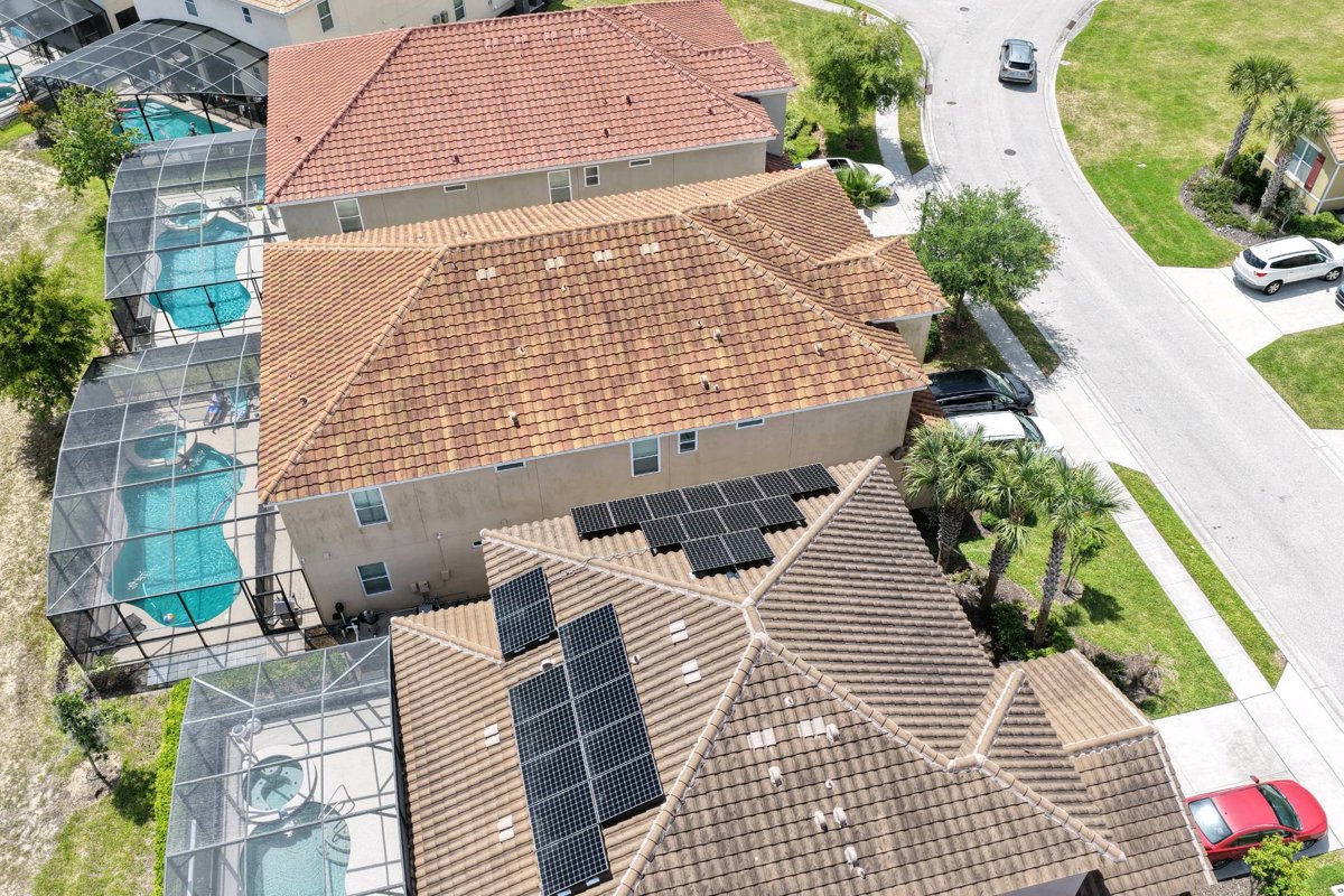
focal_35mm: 28
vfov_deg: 46.4
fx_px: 1045
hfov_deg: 65.5
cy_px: 448
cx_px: 672
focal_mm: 14.45
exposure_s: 1/800
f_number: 2.8
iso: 160
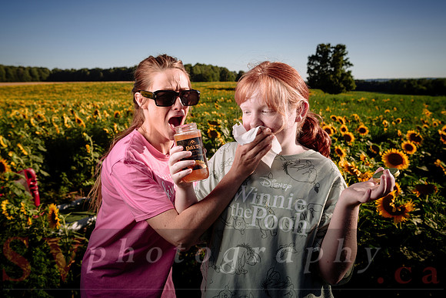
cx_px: 219
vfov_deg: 35.1
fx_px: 469
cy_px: 122
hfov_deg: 50.8
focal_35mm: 38
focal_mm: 32
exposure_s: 1/250
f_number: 6.3
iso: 64
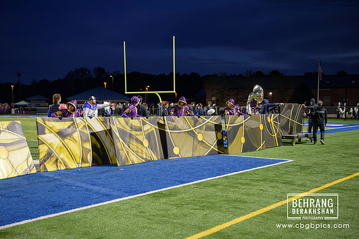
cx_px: 162
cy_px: 133
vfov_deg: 27.0
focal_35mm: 50
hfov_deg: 39.6
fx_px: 498
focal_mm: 45
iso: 2500
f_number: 2.8
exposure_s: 1/400
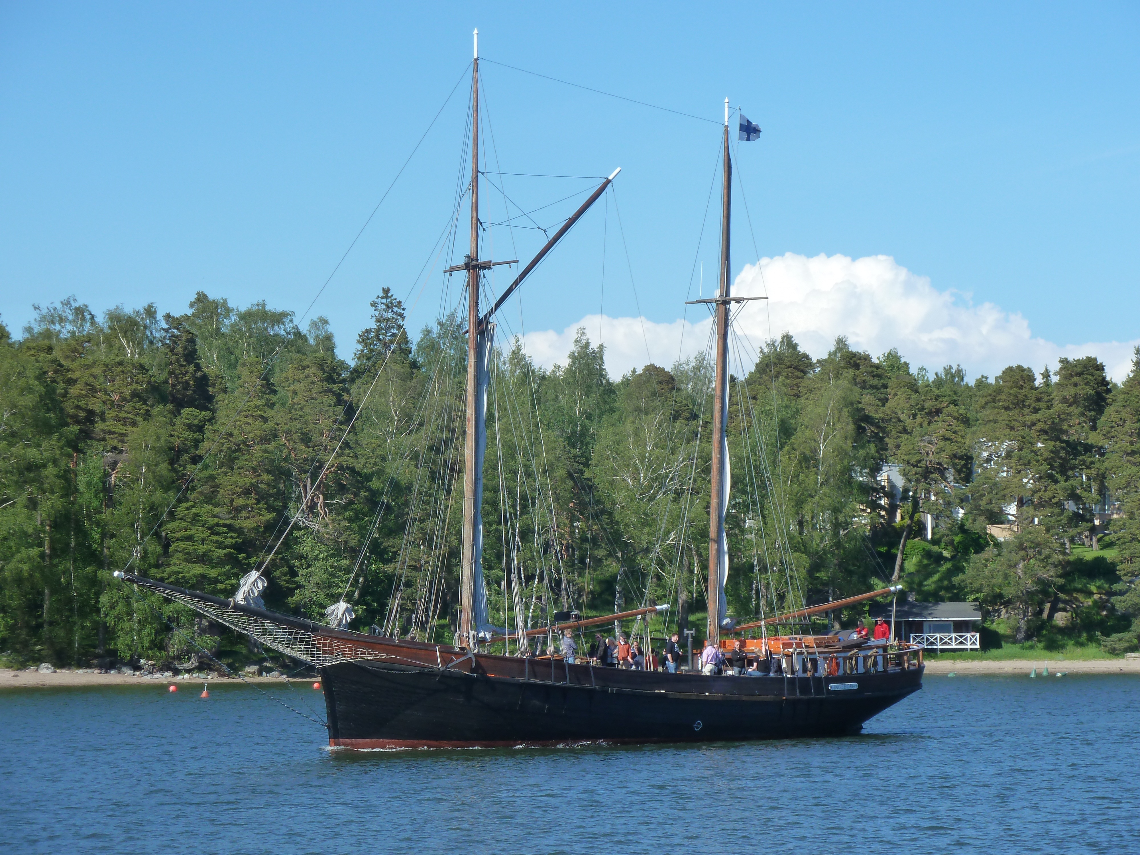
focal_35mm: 119
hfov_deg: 16.6
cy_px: 428
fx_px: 3919
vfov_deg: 12.5
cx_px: 570
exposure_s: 1/500
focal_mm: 19.5
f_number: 5
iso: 125
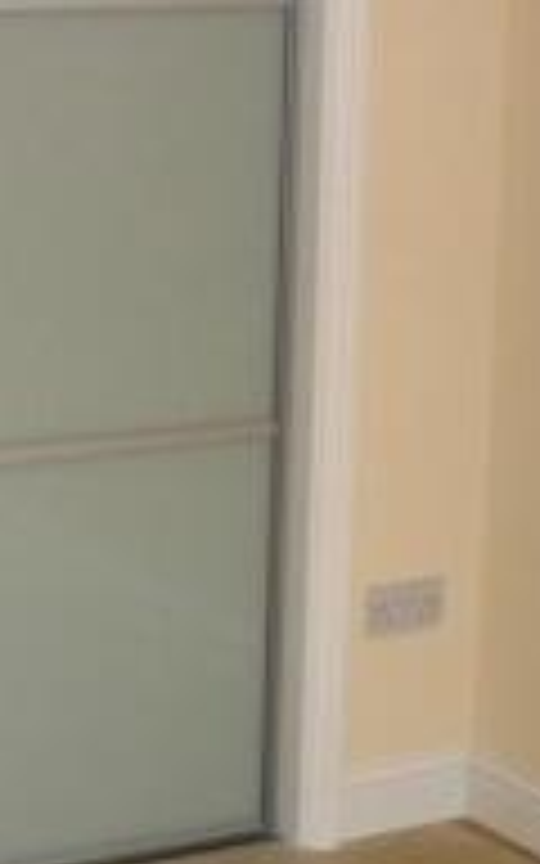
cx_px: 7
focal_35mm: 106
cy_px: 439
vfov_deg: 19.6
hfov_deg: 12.2
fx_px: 2496
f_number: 2.8
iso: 100
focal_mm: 5.5
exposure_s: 1/30
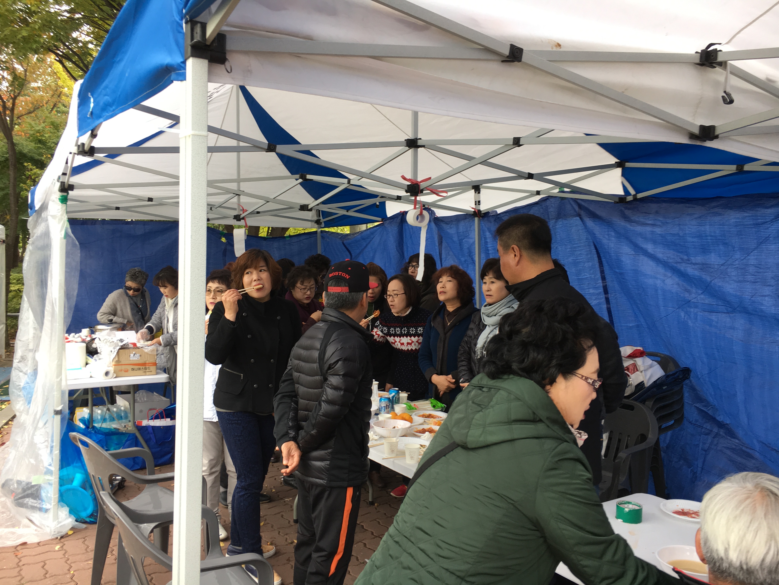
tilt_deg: -4.0
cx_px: 390
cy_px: 292
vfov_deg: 48.2
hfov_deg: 61.7
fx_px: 653
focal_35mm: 29
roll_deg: -1.2
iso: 25
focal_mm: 4.15
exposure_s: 1/60
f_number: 2.2
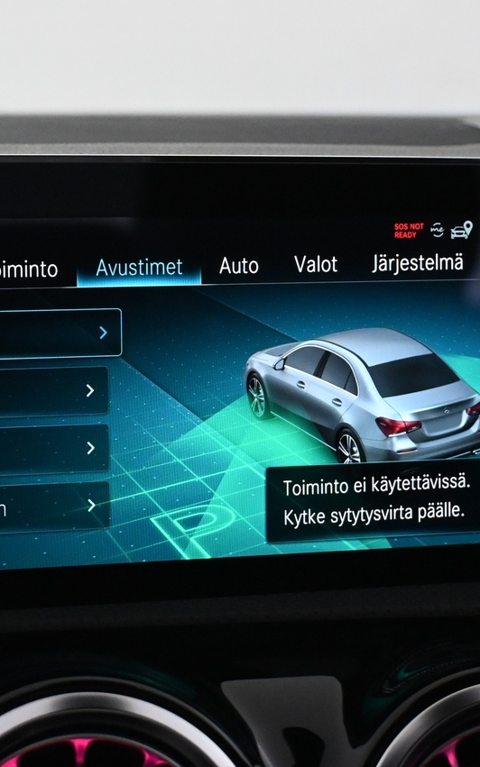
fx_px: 2072
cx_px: 144
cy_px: 314
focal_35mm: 99
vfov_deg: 21.0
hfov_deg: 13.2
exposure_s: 1/100
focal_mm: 34
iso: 3200
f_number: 5
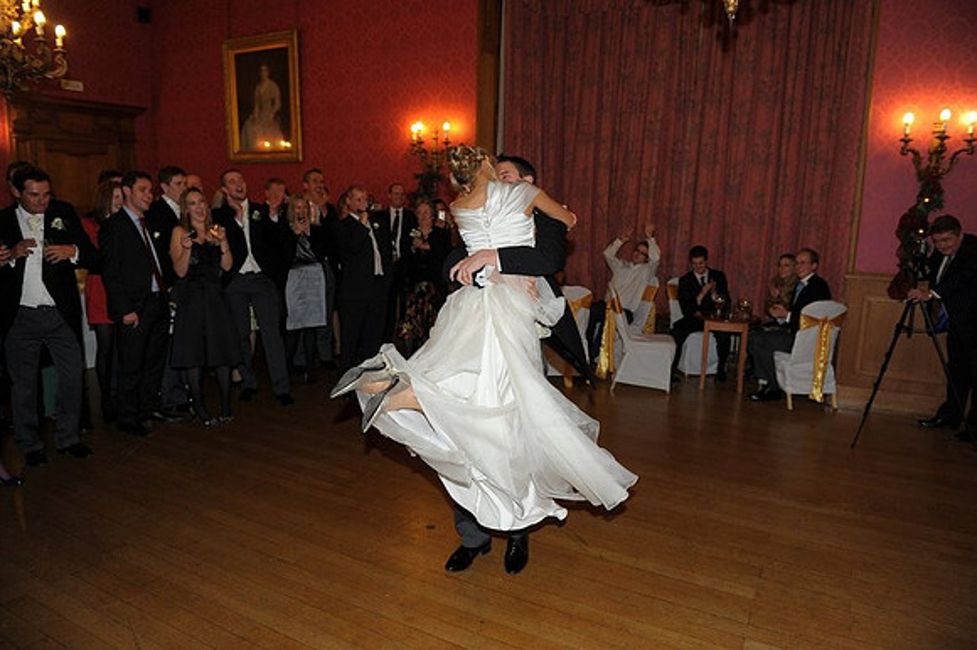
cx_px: 488
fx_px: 651
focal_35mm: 24
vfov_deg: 53.1
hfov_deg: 73.8
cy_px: 325
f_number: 3.5
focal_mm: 24
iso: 500
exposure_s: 1/80
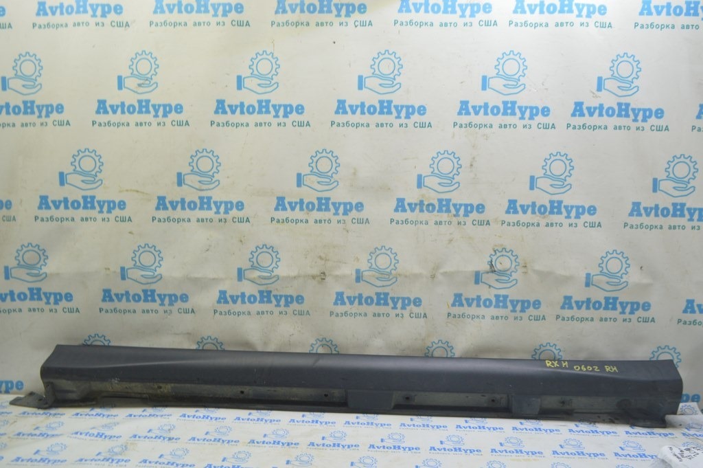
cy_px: 234
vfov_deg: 47.9
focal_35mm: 27
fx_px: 527
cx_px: 352
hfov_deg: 67.4
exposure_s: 1/20
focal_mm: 18
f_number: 5.6
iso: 400
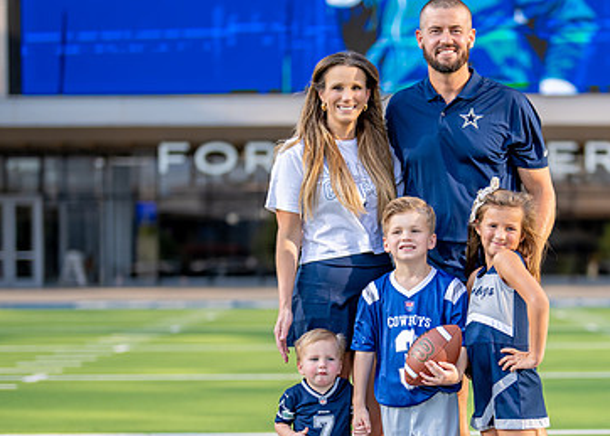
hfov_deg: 19.4
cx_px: 451
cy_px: 320
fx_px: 1768
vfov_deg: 14.0
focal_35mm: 102
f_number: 1.2
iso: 125
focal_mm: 50
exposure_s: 1/3200
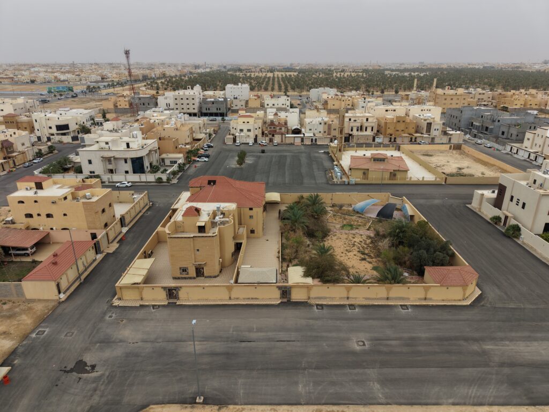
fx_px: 381
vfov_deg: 56.8
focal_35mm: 24
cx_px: 274
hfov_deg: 71.6
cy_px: 206
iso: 100
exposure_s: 1/4000
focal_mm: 8.67
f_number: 1.8
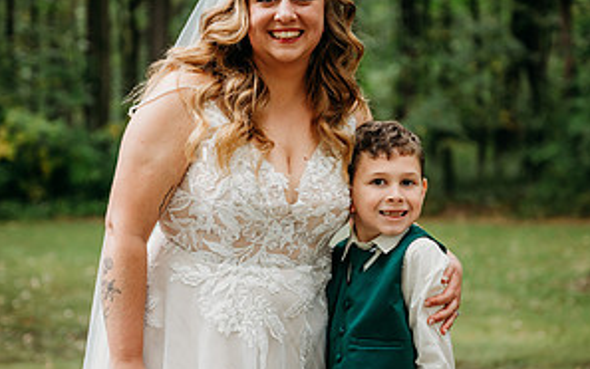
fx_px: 1738
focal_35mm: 108
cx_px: 296
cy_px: 190
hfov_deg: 19.3
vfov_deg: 12.1
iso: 200
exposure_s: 1/400
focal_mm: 70
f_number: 2.8
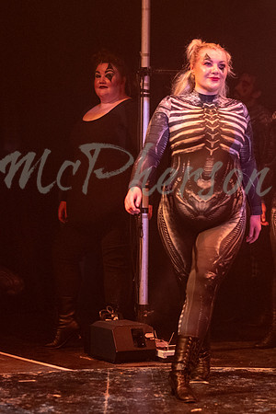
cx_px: 144
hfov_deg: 9.5
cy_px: 176
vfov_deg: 14.2
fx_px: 1664
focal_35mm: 145
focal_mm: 56
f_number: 1.6
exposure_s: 1/250
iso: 1600
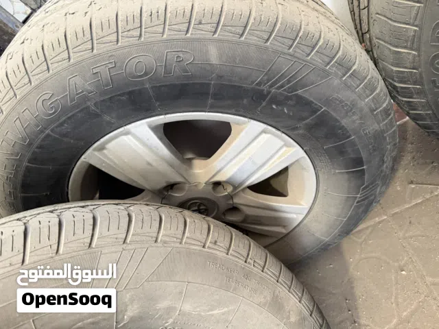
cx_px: 220
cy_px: 164
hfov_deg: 71.6
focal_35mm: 24
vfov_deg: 56.8
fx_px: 304
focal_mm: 6.76
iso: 400
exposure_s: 1/50
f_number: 1.78
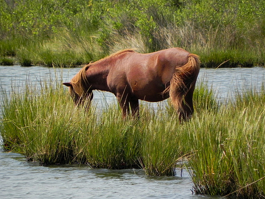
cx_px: 133
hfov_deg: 2.7
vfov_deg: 2.1
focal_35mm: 725
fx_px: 5553
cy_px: 104
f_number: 5
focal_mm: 120
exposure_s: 1/1000
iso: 200
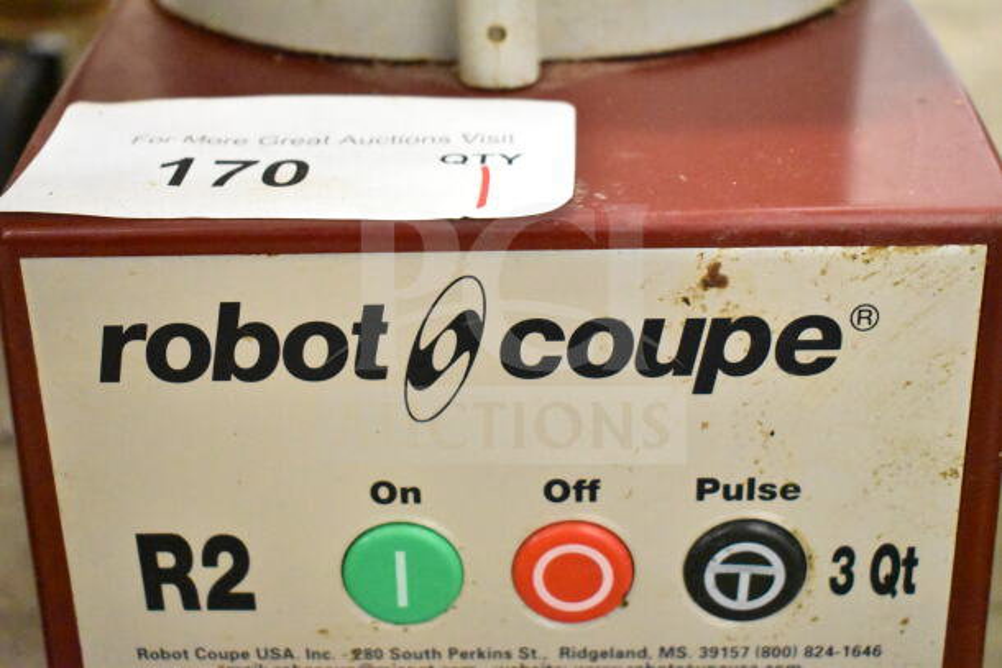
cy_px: 334
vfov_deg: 25.8
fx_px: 1462
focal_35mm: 52
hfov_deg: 37.8
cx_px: 501
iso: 20000
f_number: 4.5
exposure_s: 1/60
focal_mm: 35
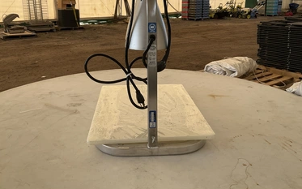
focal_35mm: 33
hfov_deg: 58.1
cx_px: 142
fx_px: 272
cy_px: 70
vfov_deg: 38.0
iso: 20
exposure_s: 1/196
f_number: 1.8
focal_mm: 3
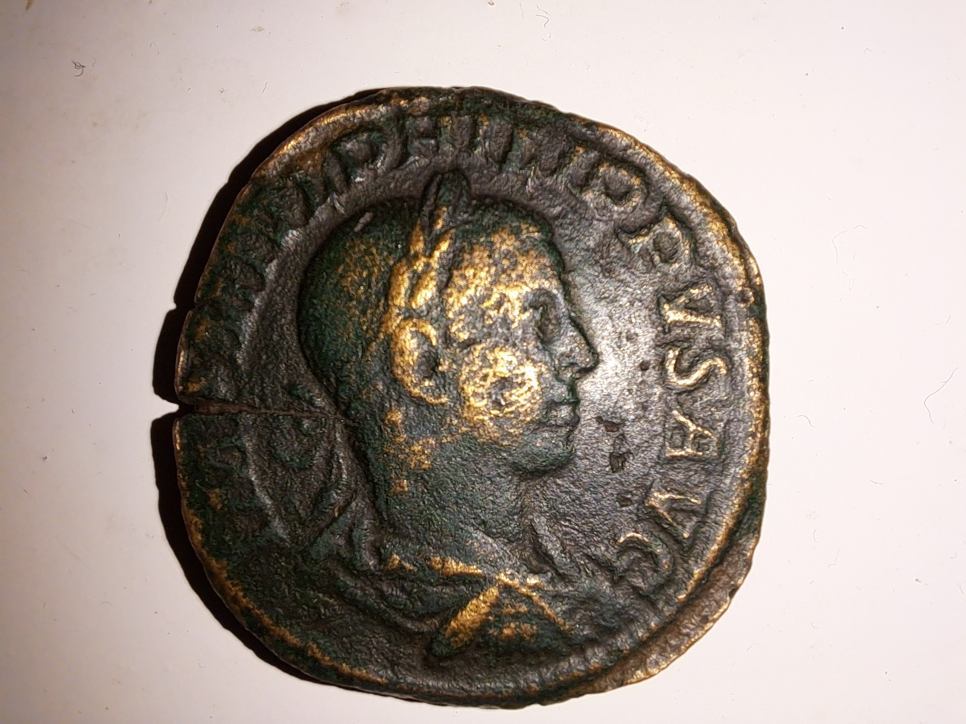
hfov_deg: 69.4
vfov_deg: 54.9
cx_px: 483
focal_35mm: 25
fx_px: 698
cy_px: 362
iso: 50
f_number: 2.4
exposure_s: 1/214
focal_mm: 2.13
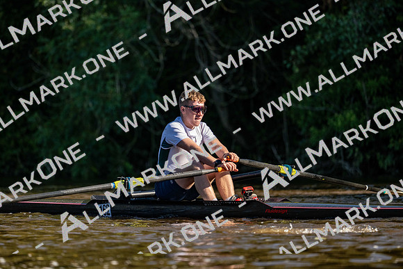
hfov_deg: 5.2
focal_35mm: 400
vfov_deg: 3.4
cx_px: 202
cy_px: 134
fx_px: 4479
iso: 900
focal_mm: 400
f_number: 4.5
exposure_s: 1/3200
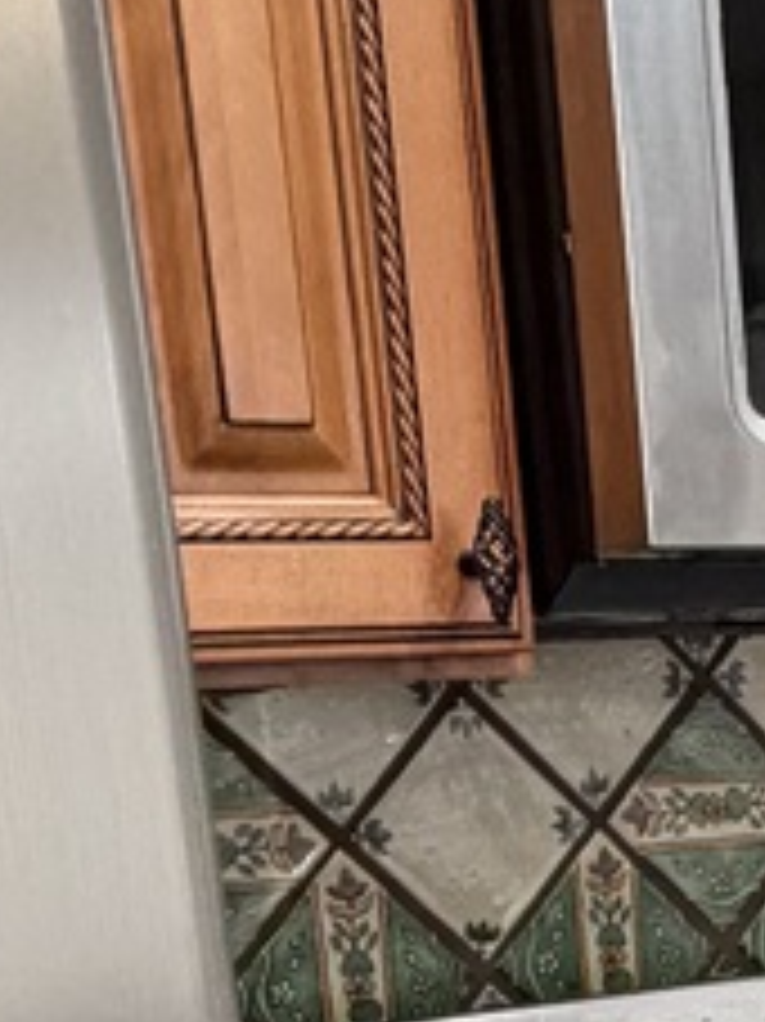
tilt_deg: -11.6
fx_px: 2625
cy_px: 1328
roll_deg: +3.4
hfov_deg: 15.6
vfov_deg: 20.2
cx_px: 1066
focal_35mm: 89
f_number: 2.2
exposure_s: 1/60
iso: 320
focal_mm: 2.22
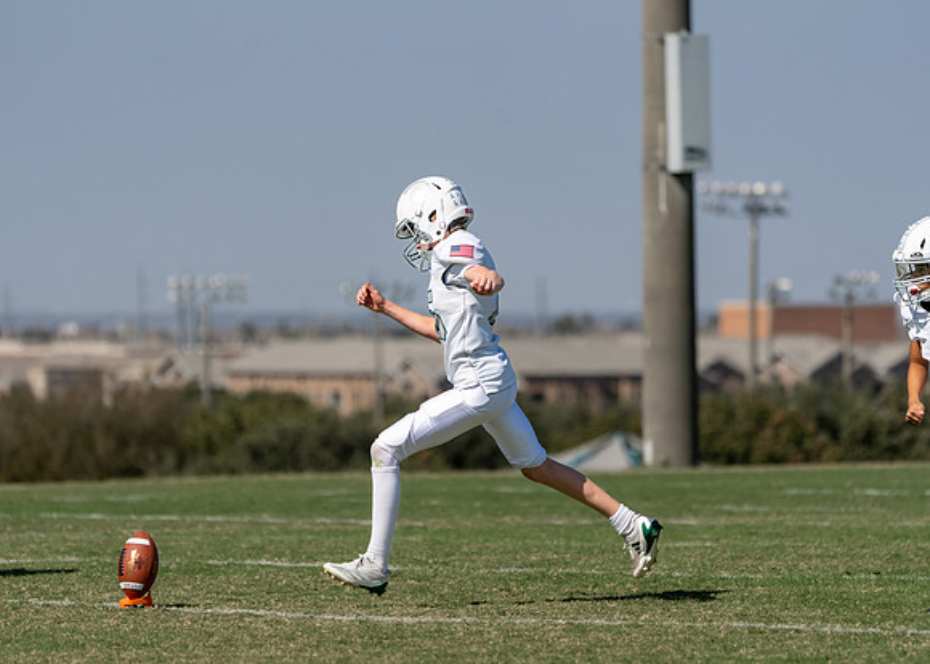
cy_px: 360
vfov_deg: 4.5
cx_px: 488
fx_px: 8461
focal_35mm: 320
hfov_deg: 6.3
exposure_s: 1/1250
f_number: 5.6
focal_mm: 282
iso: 100
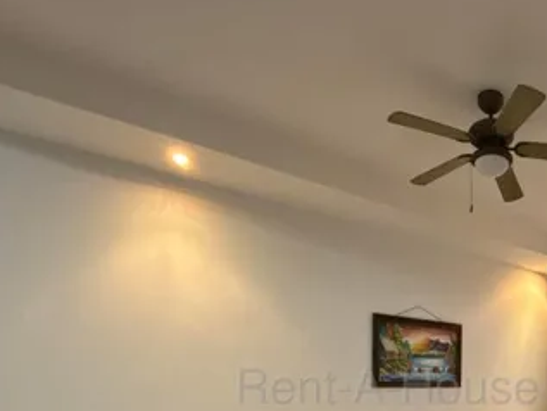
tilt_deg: +1.0
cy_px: 385
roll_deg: +0.8
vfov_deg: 44.3
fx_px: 443
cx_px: 512
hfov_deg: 53.6
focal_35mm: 28
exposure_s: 1/60
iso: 800
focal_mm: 2.22
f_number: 2.2
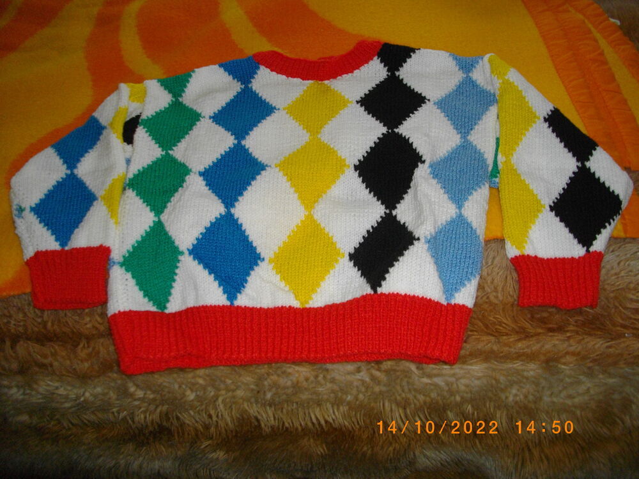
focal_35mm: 32
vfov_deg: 44.2
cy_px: 240
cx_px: 320
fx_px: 591
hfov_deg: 56.8
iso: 200
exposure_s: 1/50
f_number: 2.9
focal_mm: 5.7
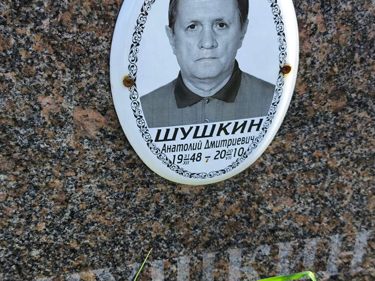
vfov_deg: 29.1
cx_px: 188
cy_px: 140
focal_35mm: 50
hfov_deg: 38.2
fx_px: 542
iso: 50
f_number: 1.7
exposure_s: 1/201
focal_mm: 4.71
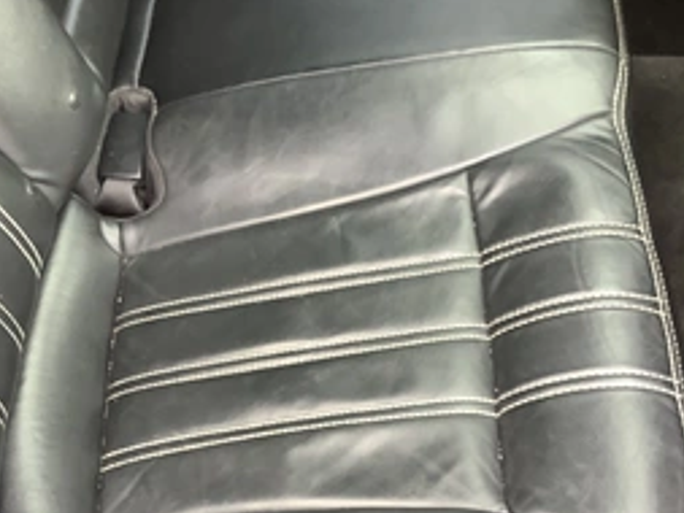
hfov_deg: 38.9
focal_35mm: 49
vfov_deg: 29.3
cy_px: 375
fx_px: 969
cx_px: 319
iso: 125
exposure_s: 1/50
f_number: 2.4
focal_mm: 3.3
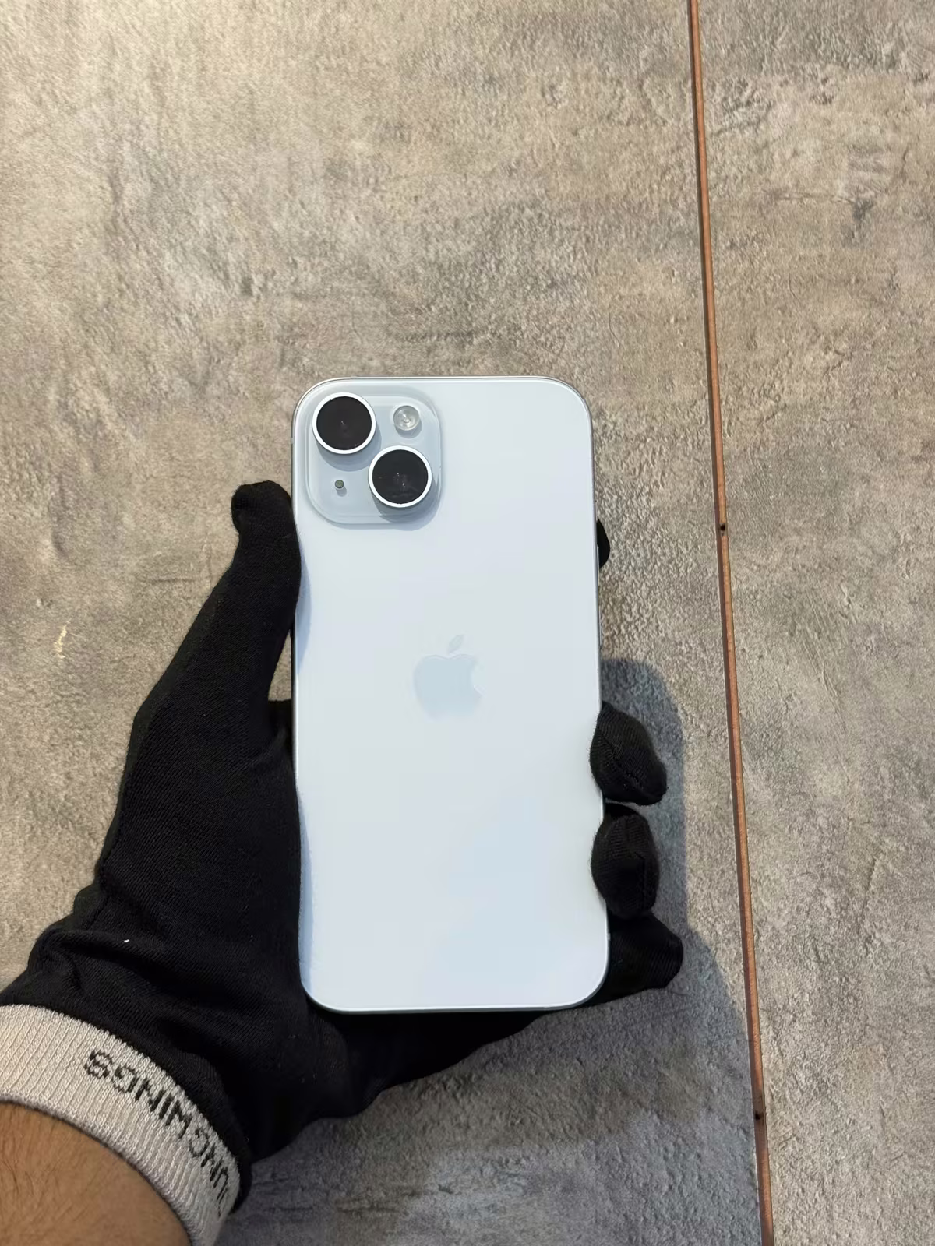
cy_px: 623
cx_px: 468
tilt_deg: +13.6
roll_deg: +0.8
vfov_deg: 39.7
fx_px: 1729
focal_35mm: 48
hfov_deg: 30.3
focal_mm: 6.76
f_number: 1.78
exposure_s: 1/50
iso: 50
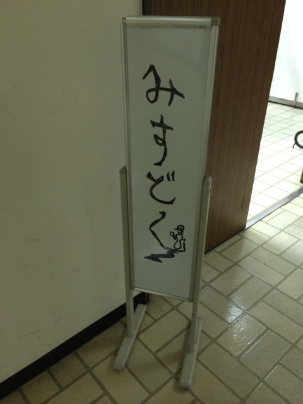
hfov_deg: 46.8
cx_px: 152
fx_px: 350
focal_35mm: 30
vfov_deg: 60.0
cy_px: 202
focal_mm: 4.12
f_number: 2.2
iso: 320
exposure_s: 1/33
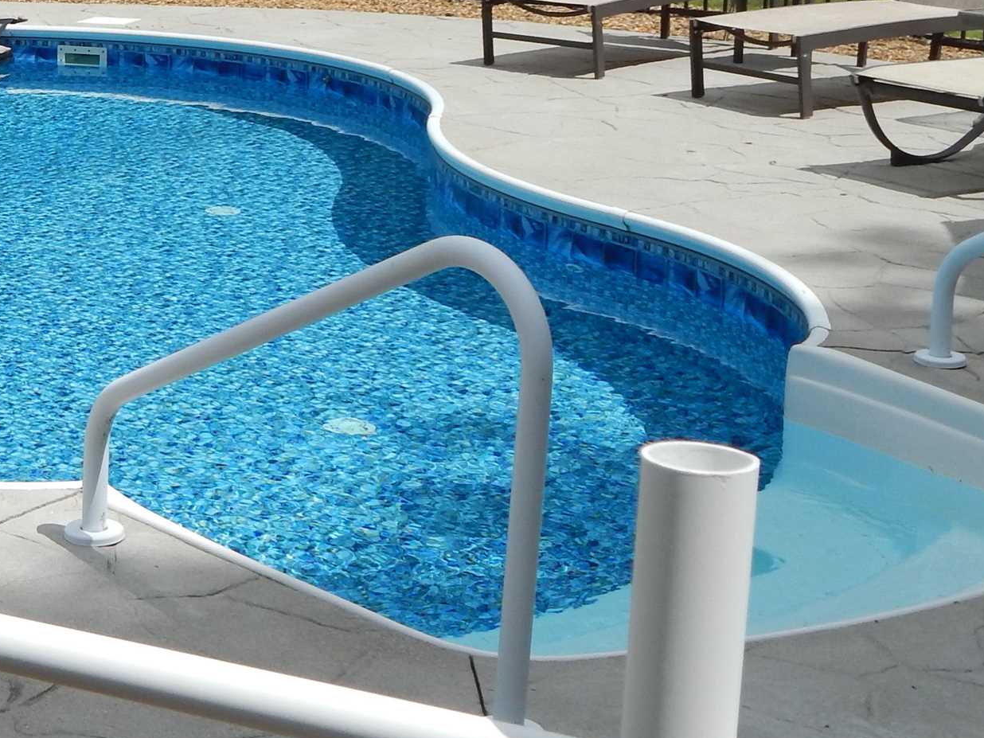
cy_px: 125
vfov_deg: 16.8
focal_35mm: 87
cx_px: -101
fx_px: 2473
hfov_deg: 21.3
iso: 125
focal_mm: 6.1
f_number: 6.7
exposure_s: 1/800
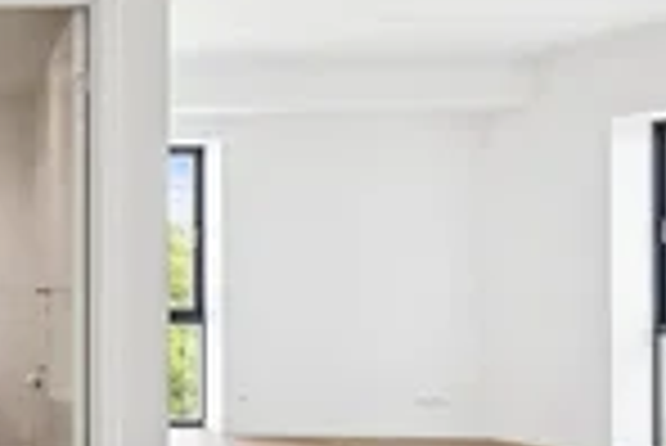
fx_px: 852
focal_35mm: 46
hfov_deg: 34.5
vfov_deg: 29.2
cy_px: 282
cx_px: -126
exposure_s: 1/10
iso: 500
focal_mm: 11
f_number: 8
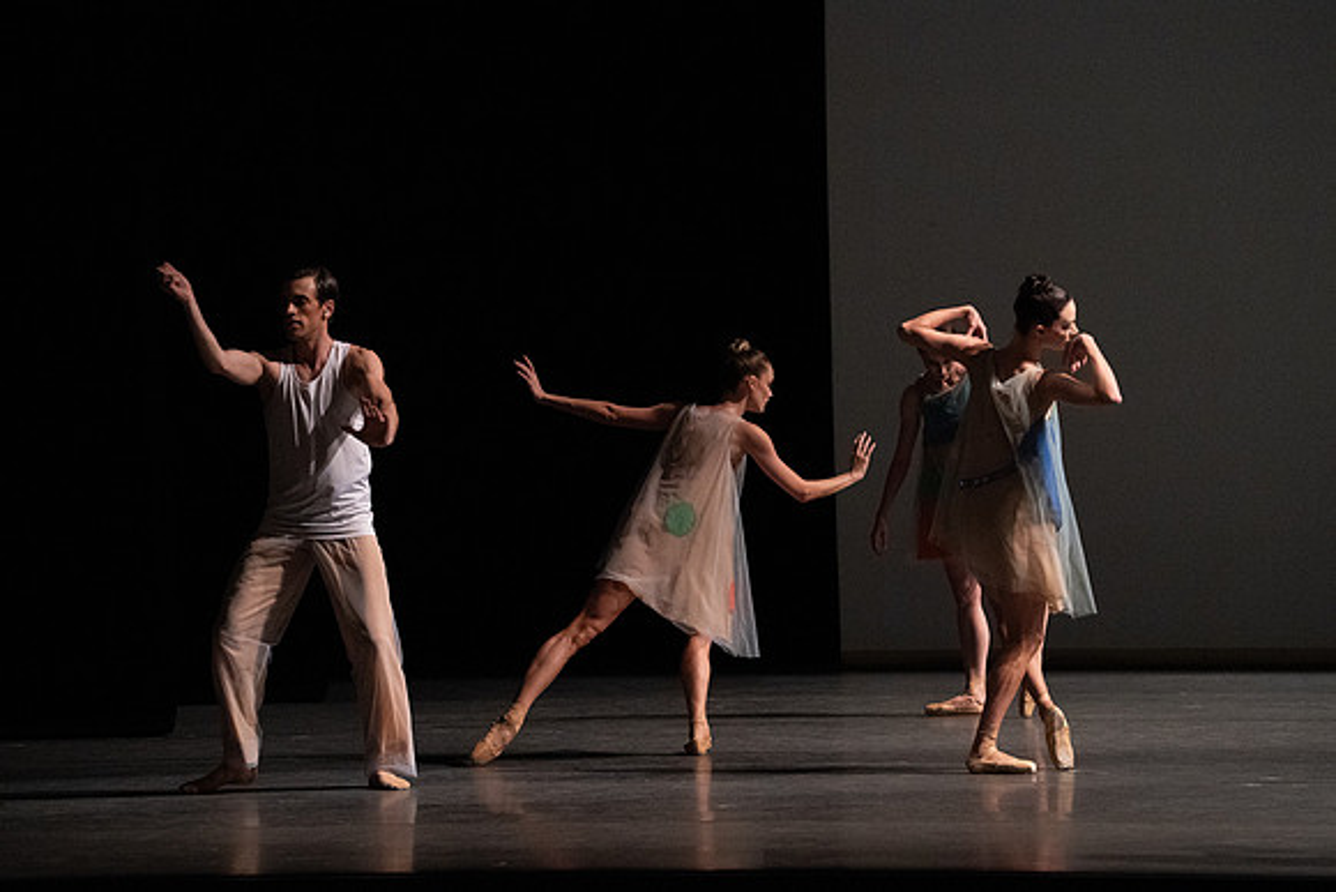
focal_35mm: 200
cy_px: 446
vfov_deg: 6.9
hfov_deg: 10.3
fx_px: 7424
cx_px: 668
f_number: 6.3
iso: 16000
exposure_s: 1/400
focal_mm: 200
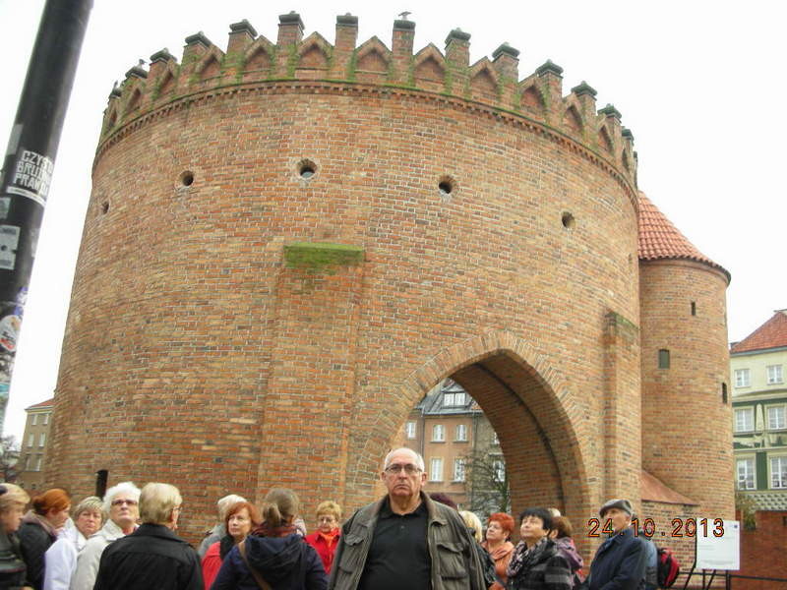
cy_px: 295
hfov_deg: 52.6
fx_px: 796
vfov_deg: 40.7
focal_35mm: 35
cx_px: 394
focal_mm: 5.8
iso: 50
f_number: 3
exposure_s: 1/116
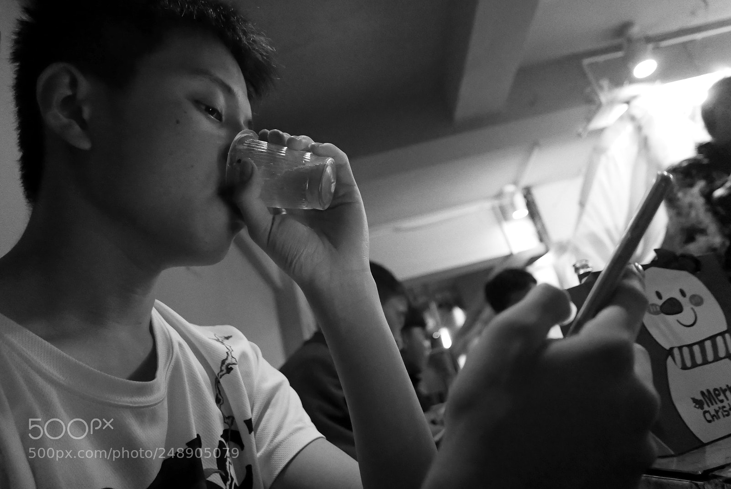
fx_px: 488
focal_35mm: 24
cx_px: 366
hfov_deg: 73.7
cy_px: 244
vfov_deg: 53.2
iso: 3200
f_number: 1.7
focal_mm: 10.9
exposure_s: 1/125
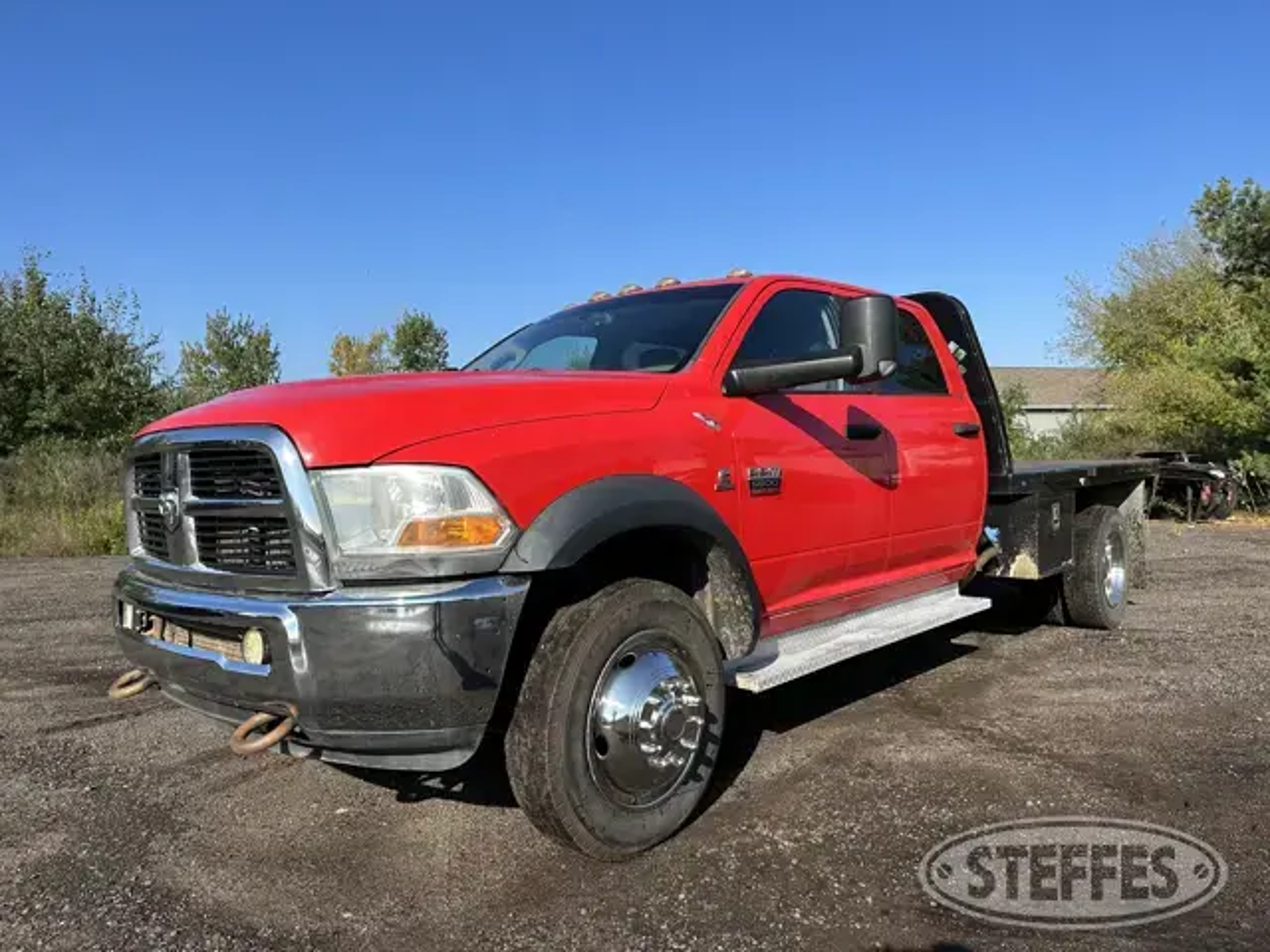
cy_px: 476
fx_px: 881
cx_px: 635
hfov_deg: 71.6
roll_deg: +1.9
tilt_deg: -0.6
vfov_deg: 56.8
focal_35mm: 24
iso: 80
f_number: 1.78
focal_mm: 6.86
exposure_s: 1/4016
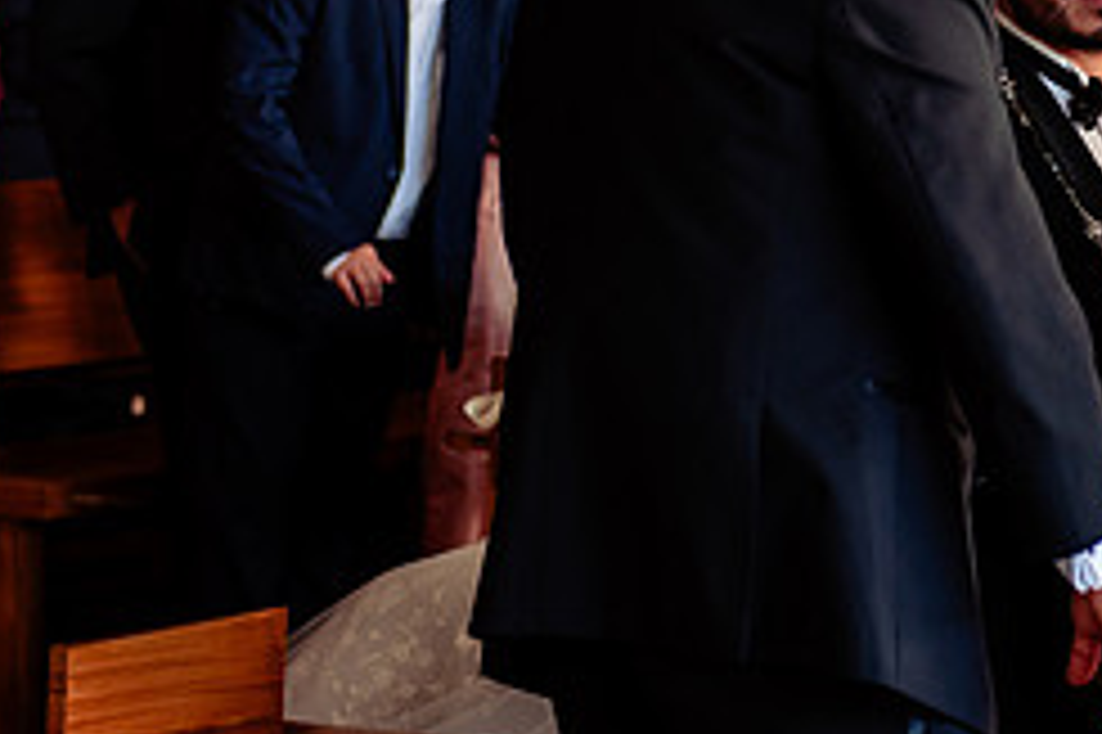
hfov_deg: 12.9
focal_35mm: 157
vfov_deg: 8.7
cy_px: -21
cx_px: 1090
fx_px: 4803
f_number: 3.2
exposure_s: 1/320
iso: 500
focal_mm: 62
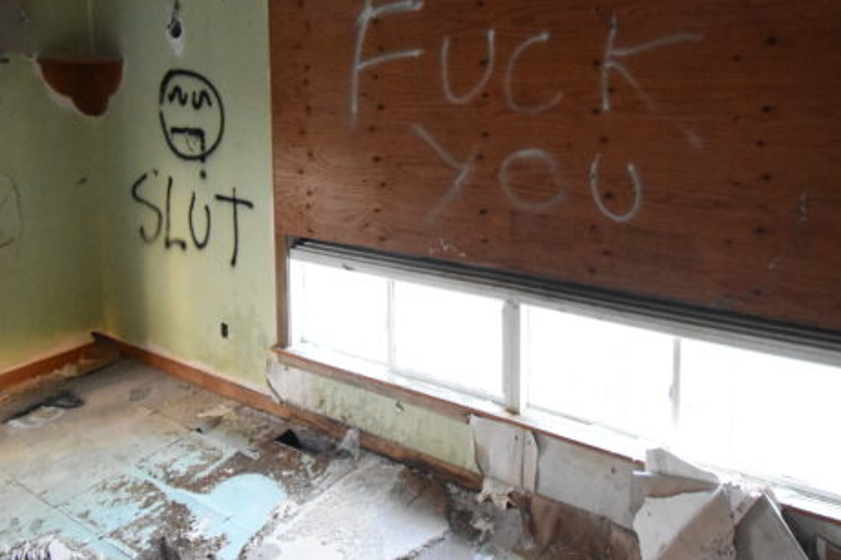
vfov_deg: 49.2
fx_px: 584
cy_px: 139
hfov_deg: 71.4
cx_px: 451
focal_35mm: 25
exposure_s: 1/160
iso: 7200
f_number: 5.6
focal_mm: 10
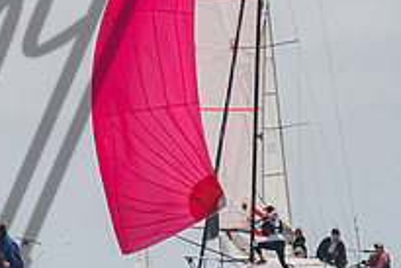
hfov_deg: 3.6
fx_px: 6398
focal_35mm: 574
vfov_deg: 2.4
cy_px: 130
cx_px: -136
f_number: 6.3
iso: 160
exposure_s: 1/640
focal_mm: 155
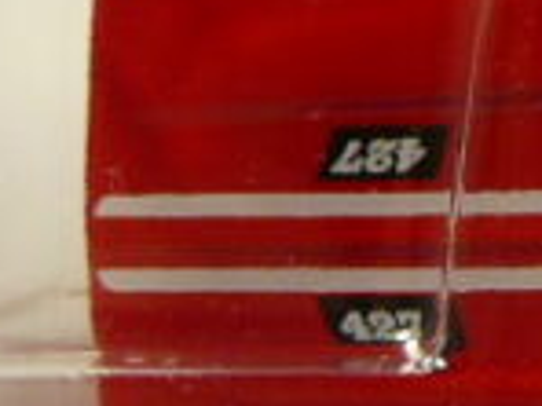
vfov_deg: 7.5
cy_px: 69
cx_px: 1007
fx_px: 3116
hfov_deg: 9.4
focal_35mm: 199
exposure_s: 1/80
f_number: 2.8
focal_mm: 5
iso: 100
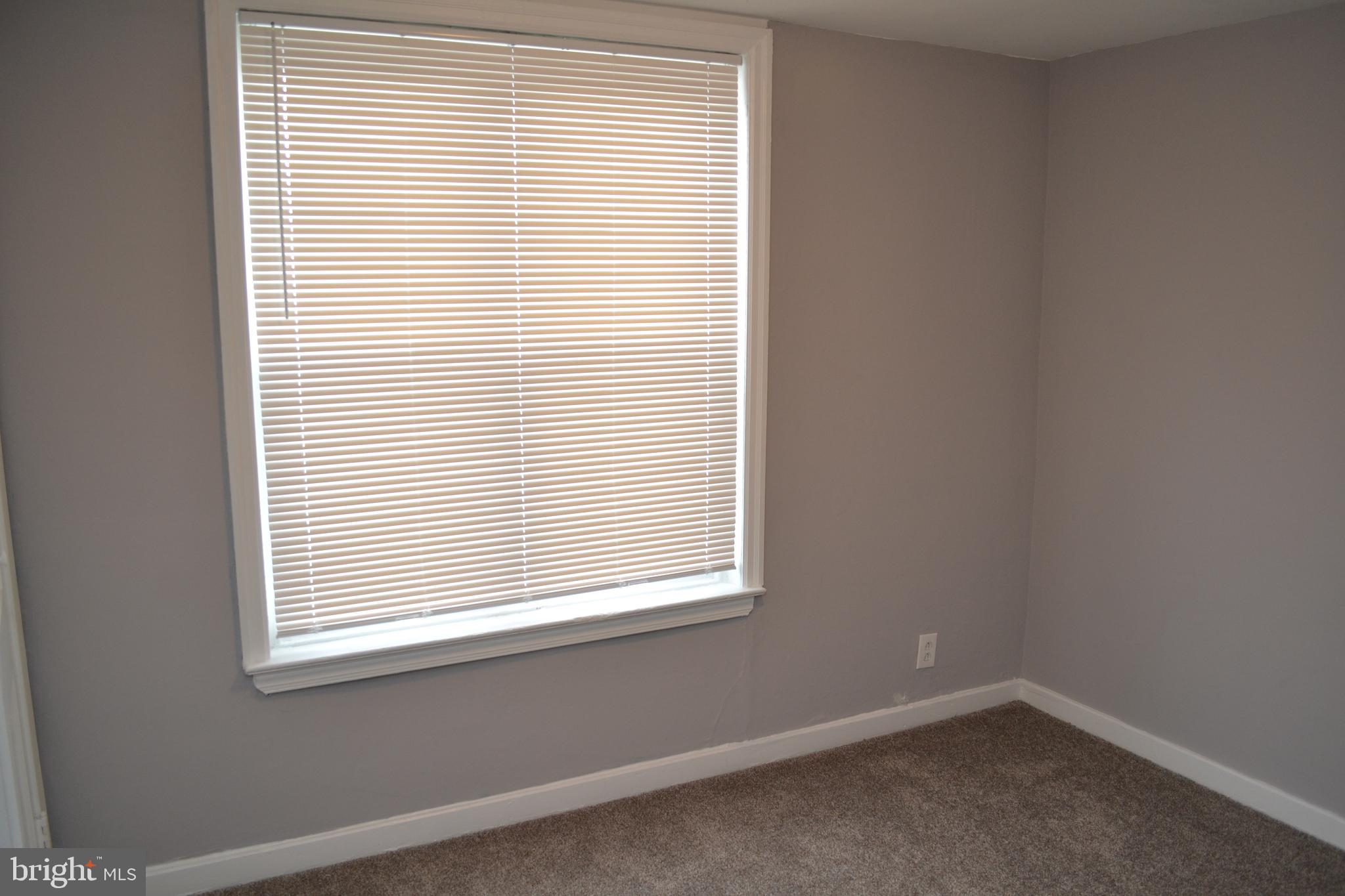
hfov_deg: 67.4
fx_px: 1009
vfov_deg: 47.9
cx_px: 672
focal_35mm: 27
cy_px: 448
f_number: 3.5
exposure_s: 1/60
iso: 400
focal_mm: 18
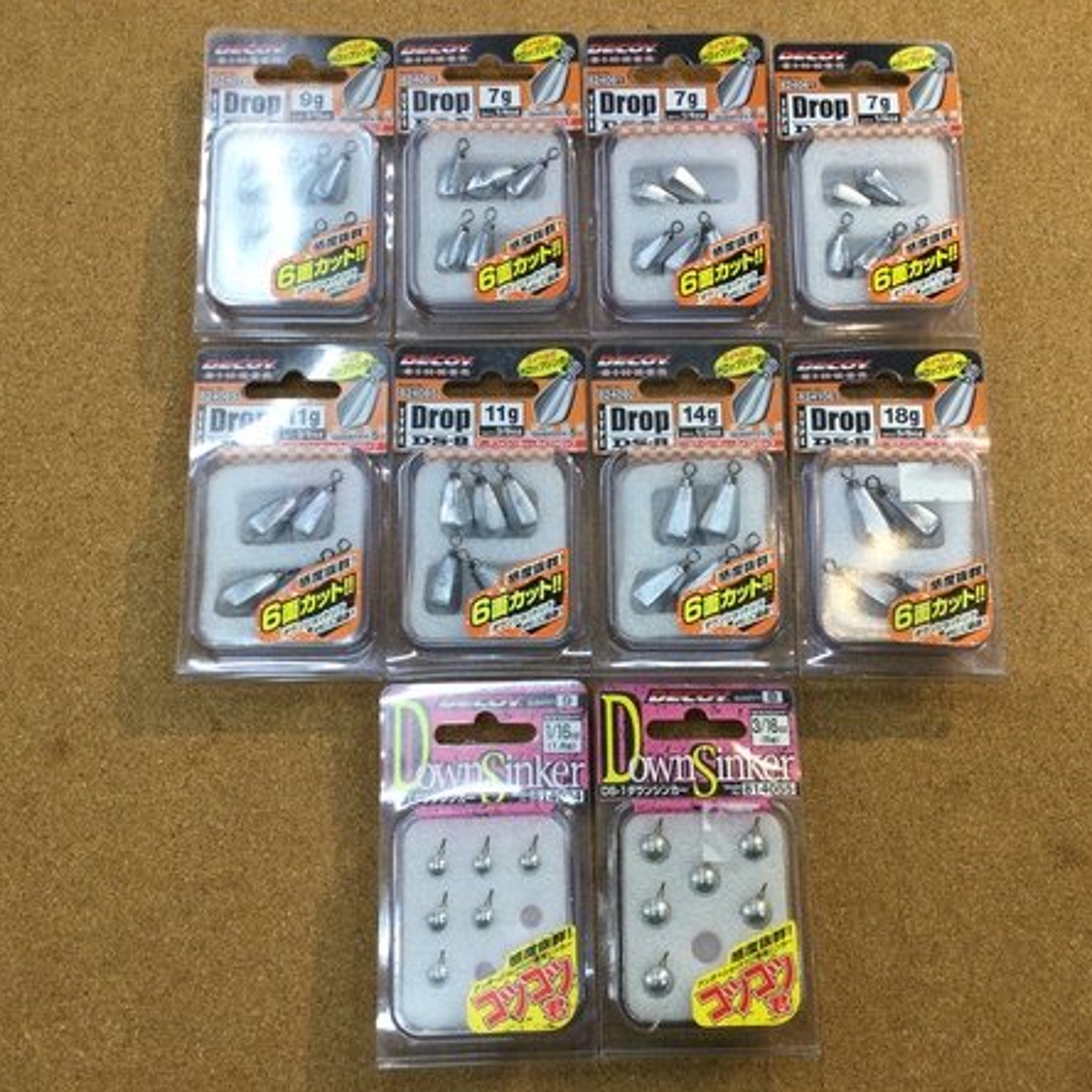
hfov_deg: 44.9
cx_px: 583
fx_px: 1321
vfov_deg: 44.9
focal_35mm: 37
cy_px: 551
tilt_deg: -78.7
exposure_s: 1/40
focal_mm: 3.3
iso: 25
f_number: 2.4
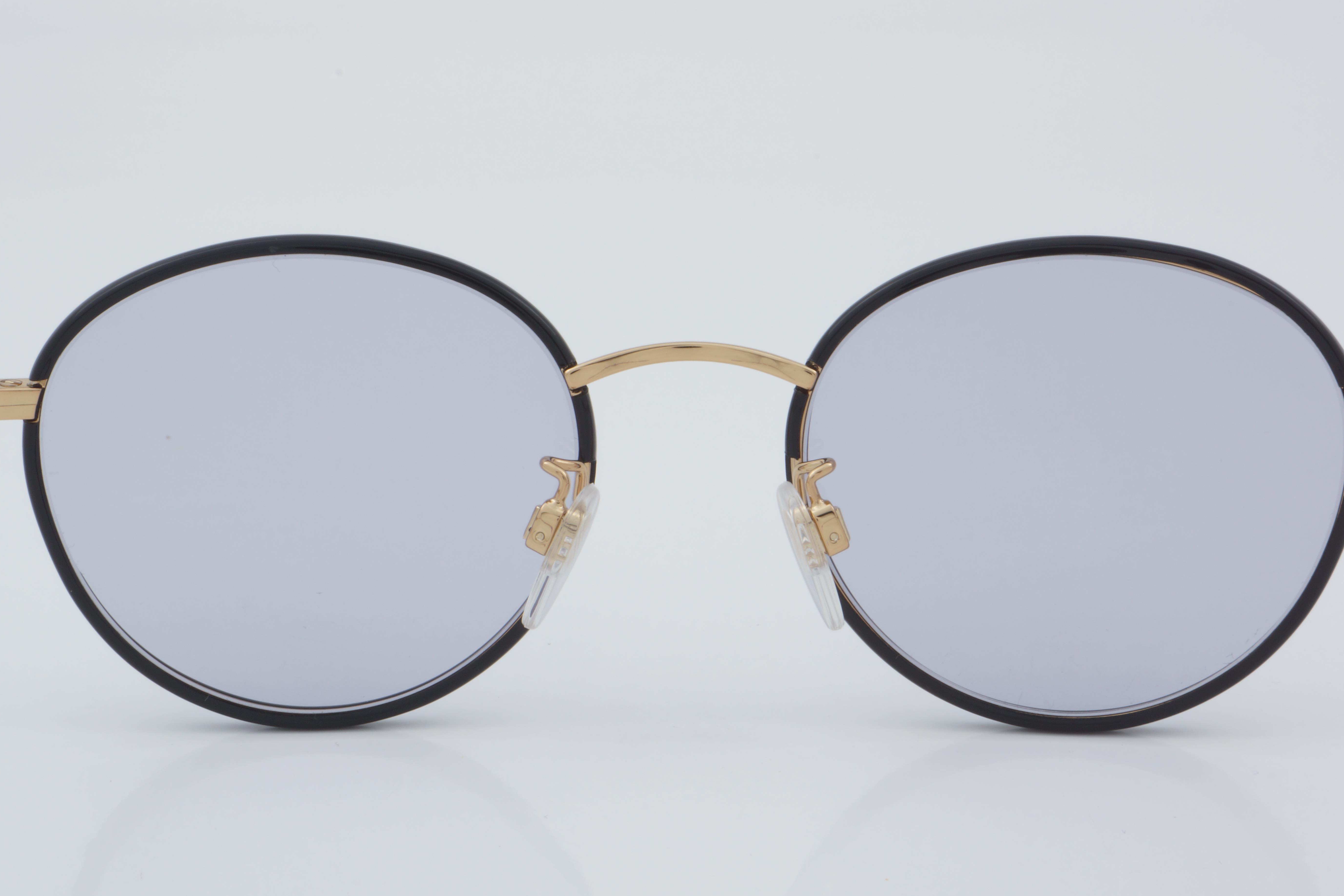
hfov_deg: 22.7
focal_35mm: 90
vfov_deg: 15.3
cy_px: 444
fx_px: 3343
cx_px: 691
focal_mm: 55
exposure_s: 1/4
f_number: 32
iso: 100
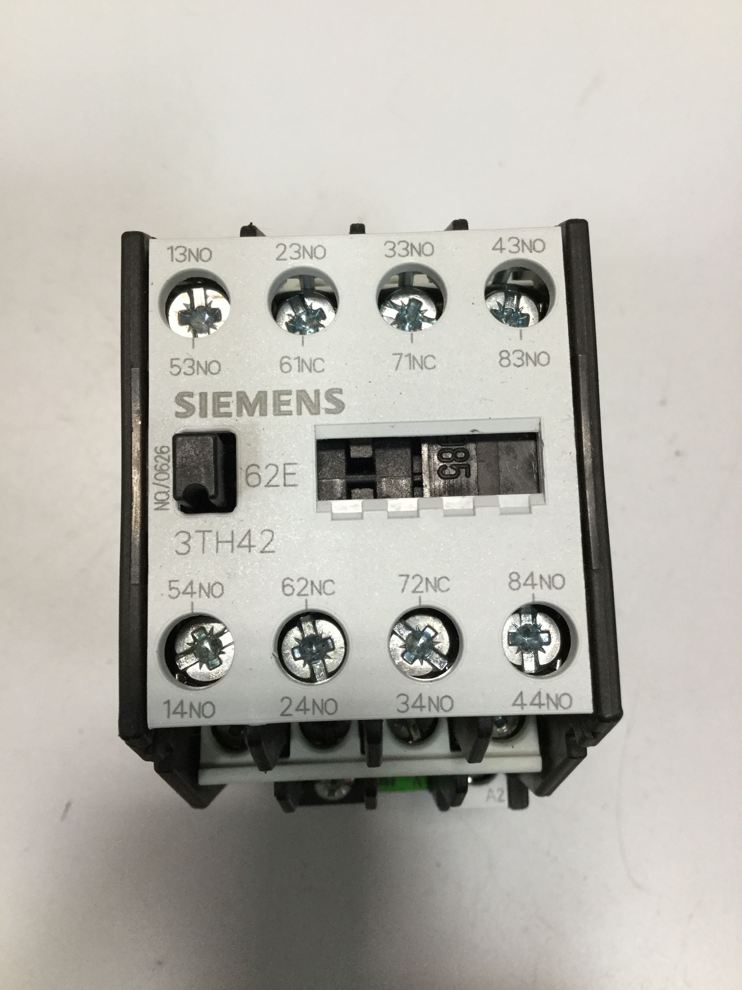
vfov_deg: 58.4
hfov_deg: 45.4
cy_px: 495
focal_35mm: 31
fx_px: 886
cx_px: 371
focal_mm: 3.3
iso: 40
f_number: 2.4
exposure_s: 1/30
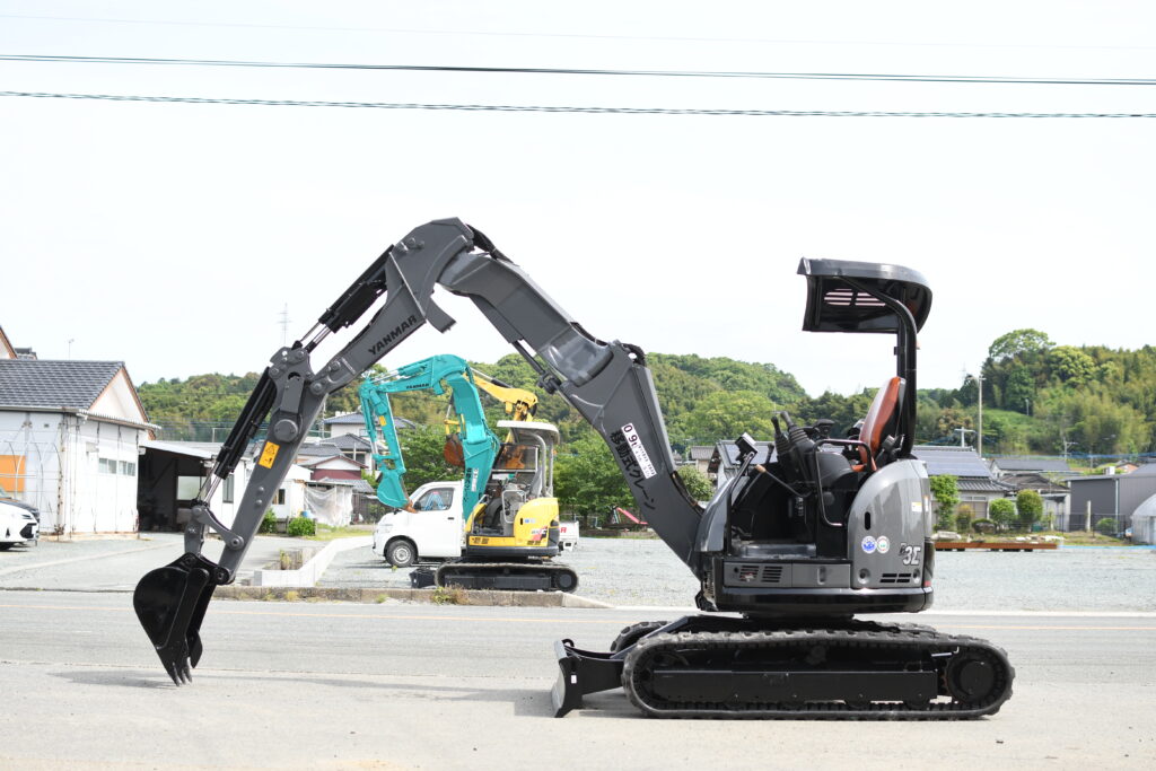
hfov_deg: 37.8
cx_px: 578
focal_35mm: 52
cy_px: 386
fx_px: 1686
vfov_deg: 25.8
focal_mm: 35
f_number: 2.8
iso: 125
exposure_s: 1/1000
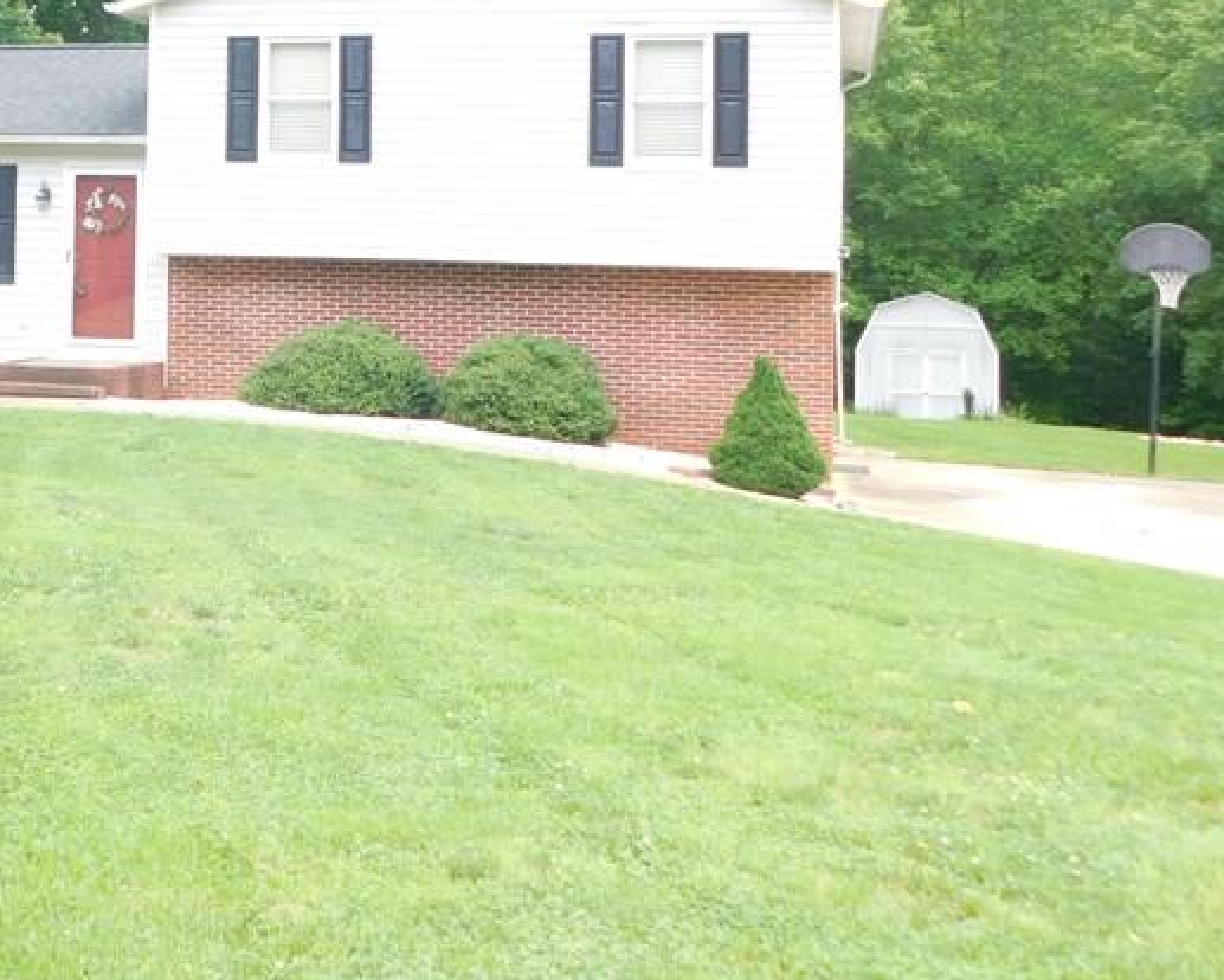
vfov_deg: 25.7
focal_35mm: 58
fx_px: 2102
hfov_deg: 31.5
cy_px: 168
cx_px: 227
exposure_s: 1/200
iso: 125
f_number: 3.2
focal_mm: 5.3
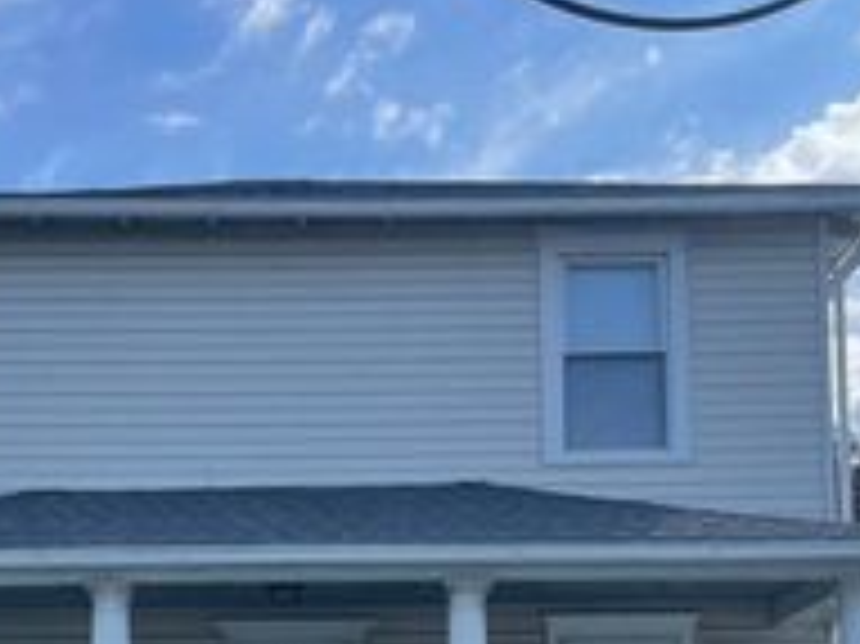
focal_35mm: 68
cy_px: 732
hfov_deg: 28.4
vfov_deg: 20.5
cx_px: 279
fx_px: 1688
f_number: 1.6
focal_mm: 4.2
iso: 32
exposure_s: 1/2564
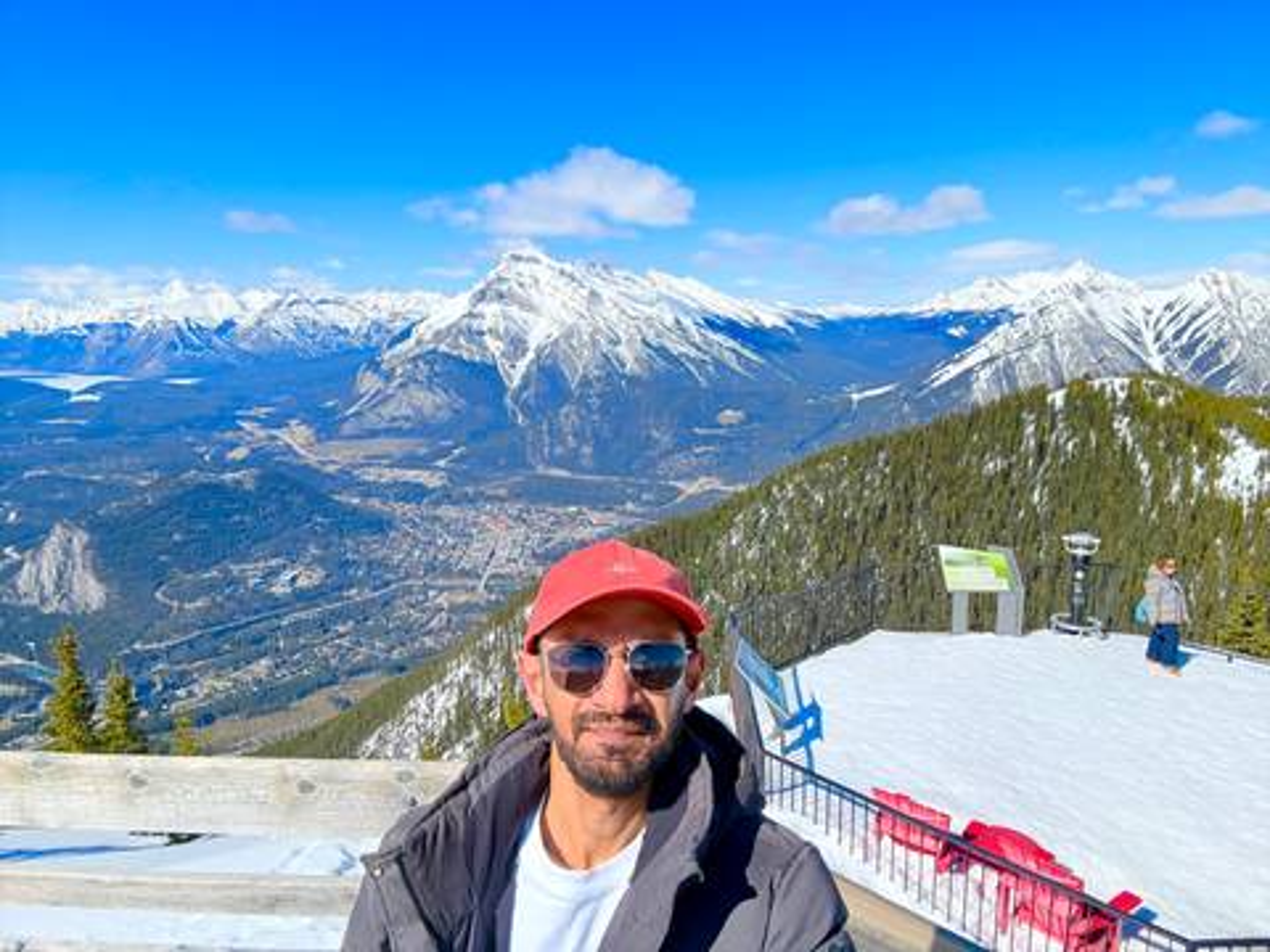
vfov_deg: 58.9
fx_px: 844
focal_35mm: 23
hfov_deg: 73.9
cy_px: 476
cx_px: 635
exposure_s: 1/1996
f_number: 1.9
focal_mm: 2.69
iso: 40
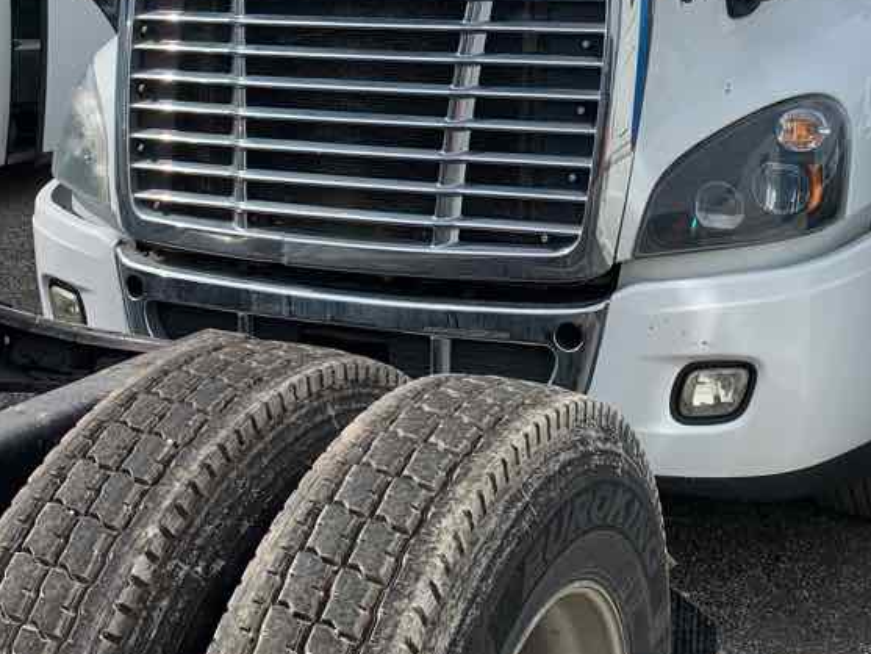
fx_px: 1435
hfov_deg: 33.6
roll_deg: +0.3
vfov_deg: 24.6
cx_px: 552
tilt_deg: -2.3
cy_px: 17
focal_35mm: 57
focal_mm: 4.25
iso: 25
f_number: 1.8
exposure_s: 1/2481
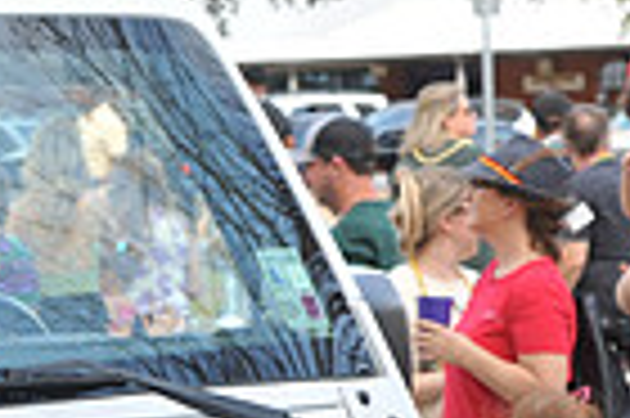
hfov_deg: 6.1
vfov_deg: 4.1
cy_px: 607
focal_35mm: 332
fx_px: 5803
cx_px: -634
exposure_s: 1/80
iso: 250
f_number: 9
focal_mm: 80
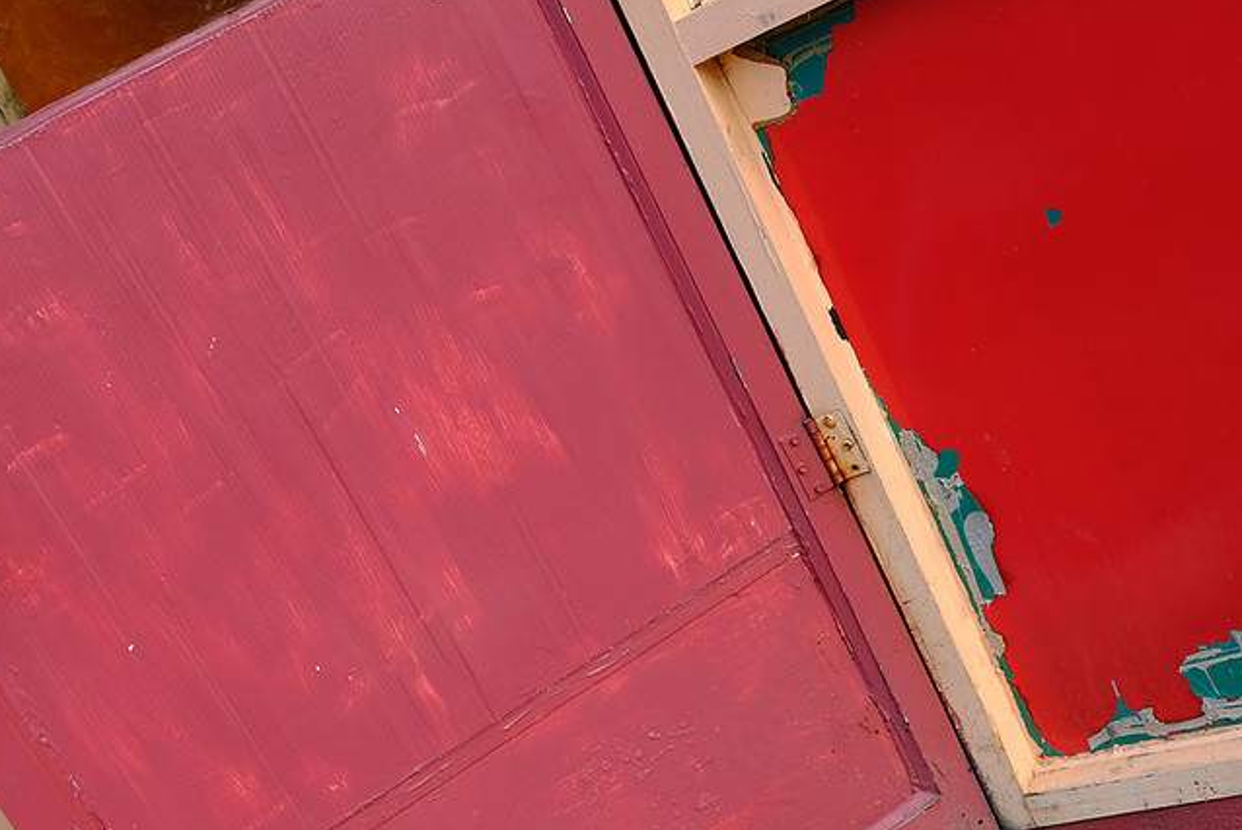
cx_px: 609
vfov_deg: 26.5
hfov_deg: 39.6
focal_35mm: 50
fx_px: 1726
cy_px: 676
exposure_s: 1/180
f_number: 5.6
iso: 200
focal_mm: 19.6
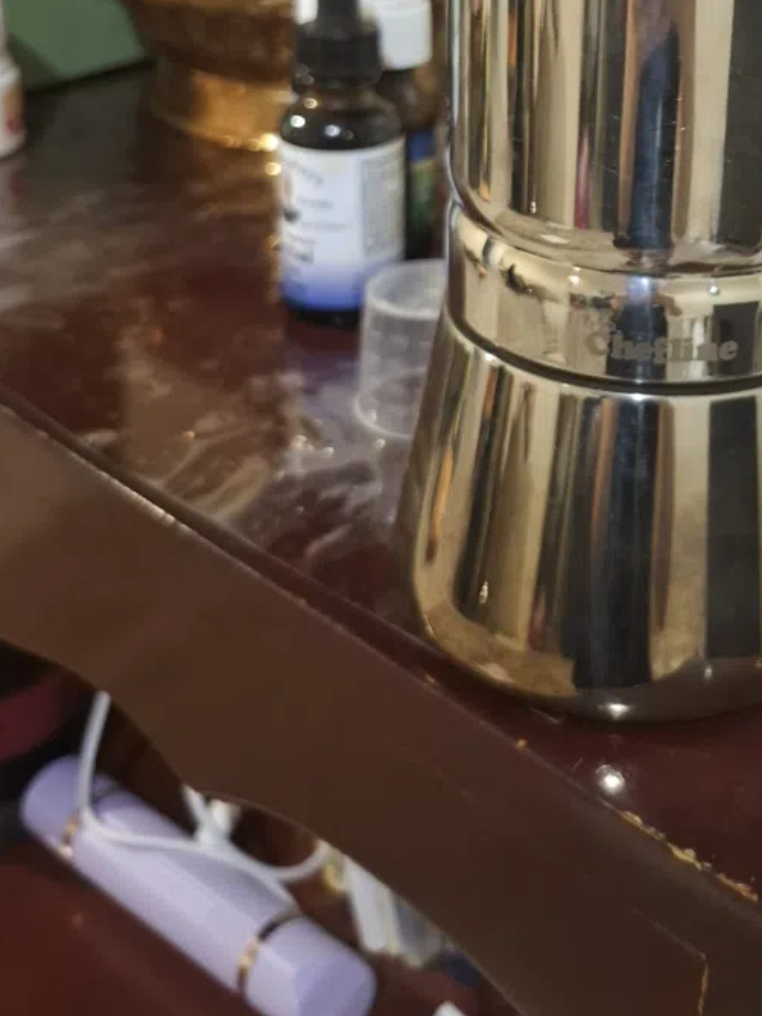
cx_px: 698
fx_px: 1379
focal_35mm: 47
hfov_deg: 29.5
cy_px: 182
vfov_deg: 38.7
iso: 400
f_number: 1.8
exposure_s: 1/25
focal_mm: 5.54
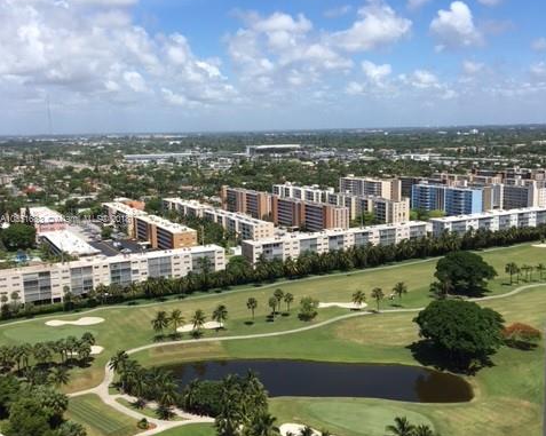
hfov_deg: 48.0
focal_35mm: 38
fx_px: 614
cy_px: 220
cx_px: 274
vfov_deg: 39.1
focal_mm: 4.15
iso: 25
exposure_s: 1/1832
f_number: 2.2
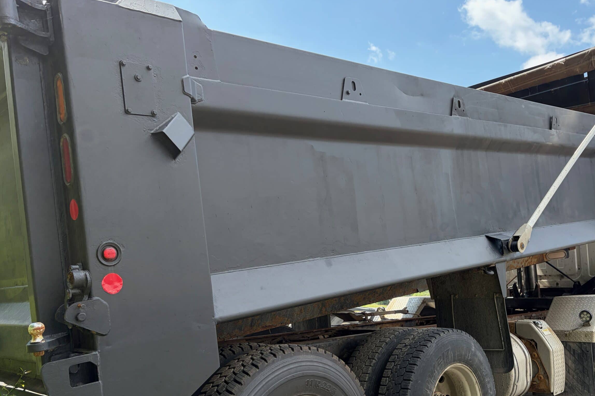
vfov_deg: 38.8
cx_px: 357
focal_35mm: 34
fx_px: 562
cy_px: 230
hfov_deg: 55.4
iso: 64
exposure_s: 1/1517
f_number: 1.6
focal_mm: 5.96
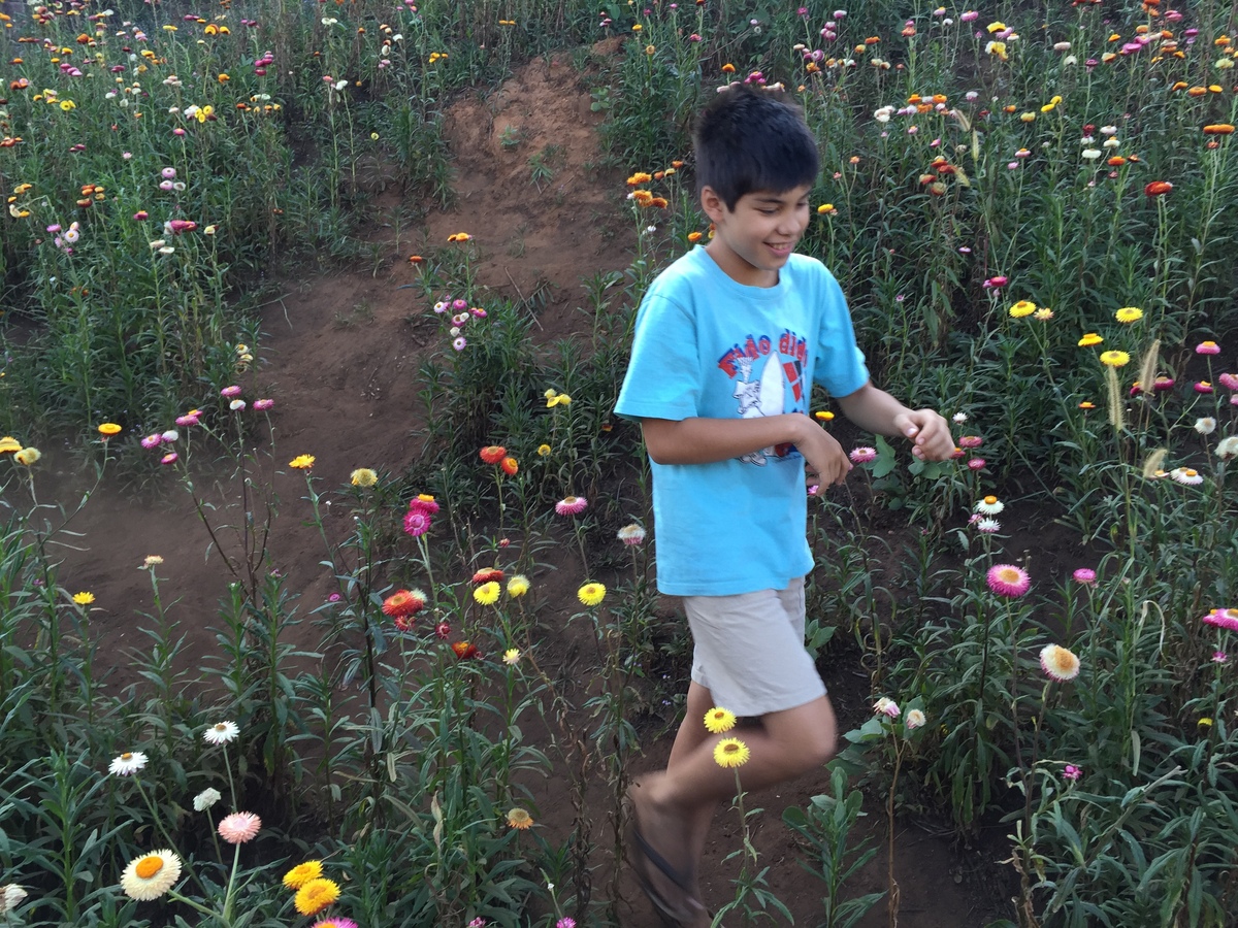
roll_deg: -3.0
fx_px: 1037
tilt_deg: -13.0
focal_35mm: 29
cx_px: 619
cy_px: 464
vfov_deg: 48.2
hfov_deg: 61.7
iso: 32
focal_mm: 4.15
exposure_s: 1/120
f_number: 2.2
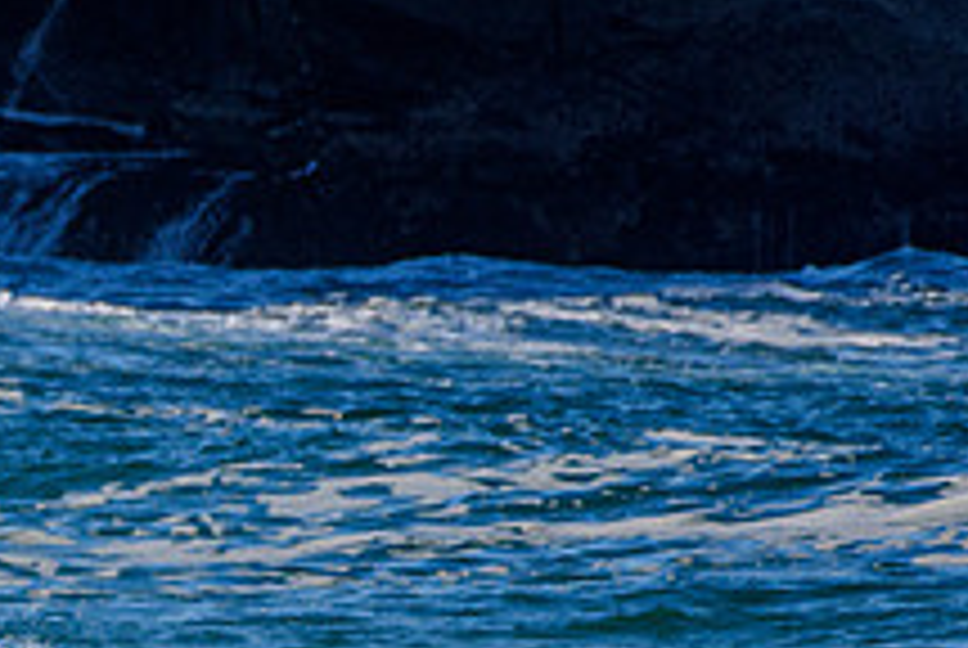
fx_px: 54416
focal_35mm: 2021
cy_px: 817
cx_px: -306
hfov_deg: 1.0
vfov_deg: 0.7
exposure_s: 1/2000
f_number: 5.6
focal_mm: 500
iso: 320
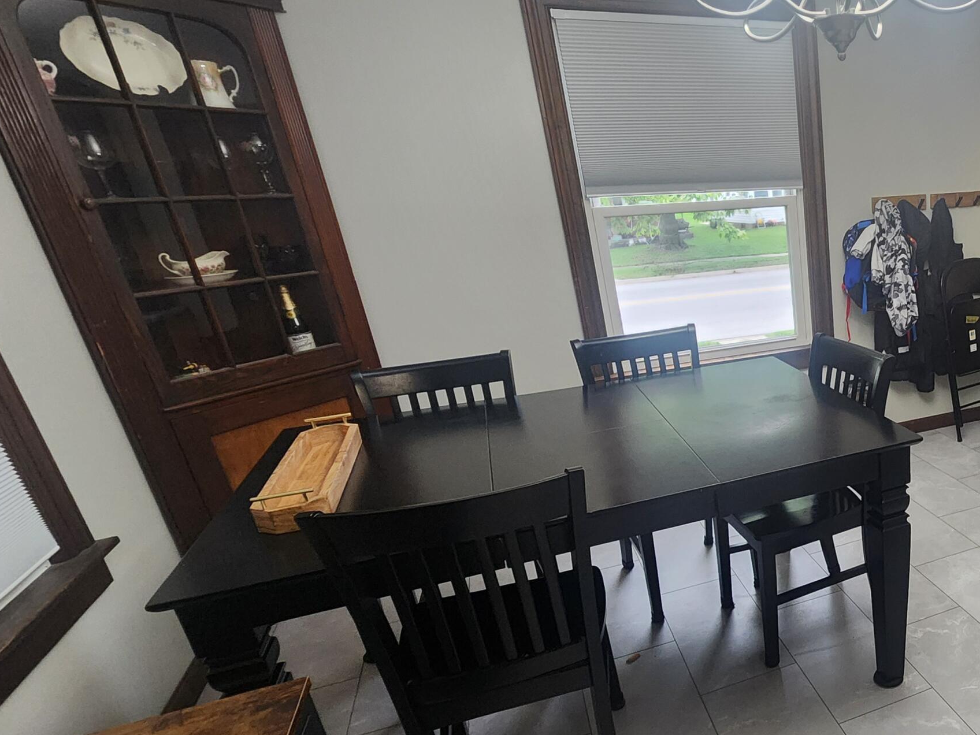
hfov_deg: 63.7
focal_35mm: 23
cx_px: 852
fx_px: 651
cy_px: 465
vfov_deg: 58.1
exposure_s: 1/40
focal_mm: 2.2
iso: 320
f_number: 2.2
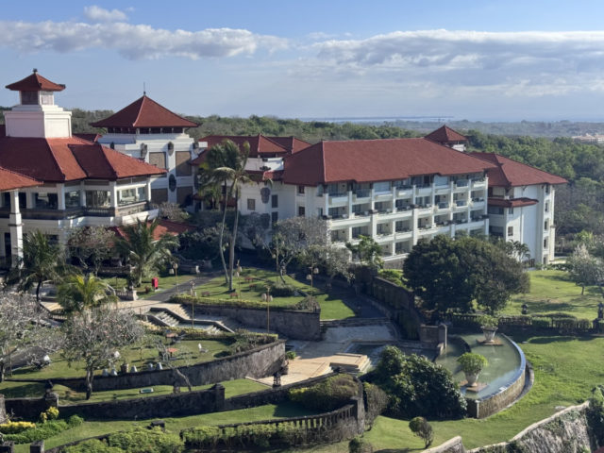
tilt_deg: -6.6
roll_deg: +1.1
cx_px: 302
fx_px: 838
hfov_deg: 39.7
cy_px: 226
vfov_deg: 30.3
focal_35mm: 48
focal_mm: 6.76
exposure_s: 1/4049
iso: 64
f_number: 1.78
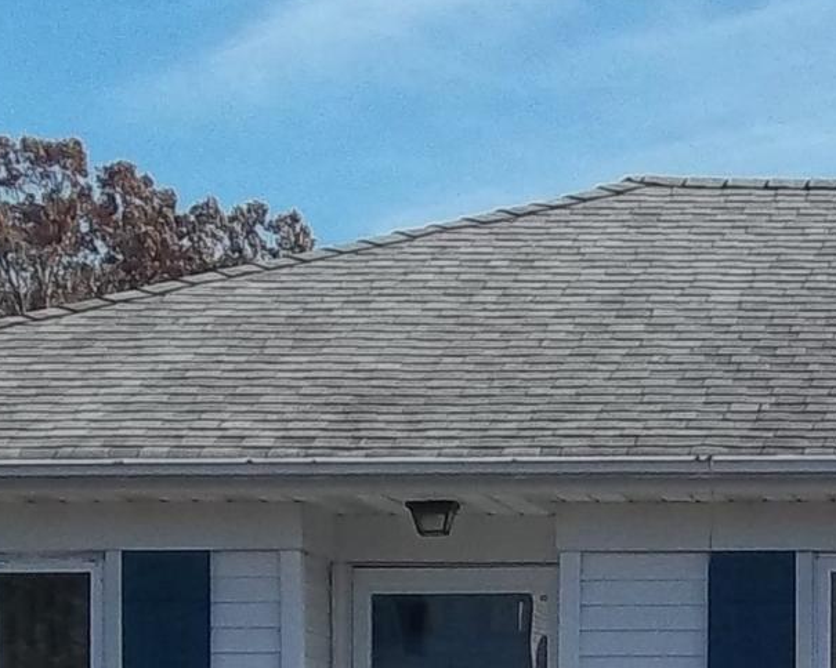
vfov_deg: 8.5
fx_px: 4429
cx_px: 1104
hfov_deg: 10.5
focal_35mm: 179
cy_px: 984
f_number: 4
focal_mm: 6.6
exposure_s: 1/500
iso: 80
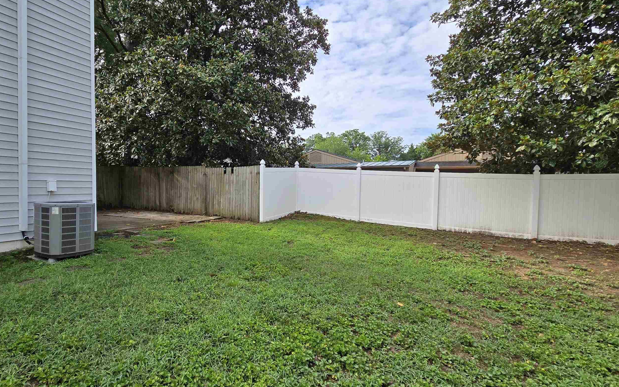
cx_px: 261
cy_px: 196
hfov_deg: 93.6
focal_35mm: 17
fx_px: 287
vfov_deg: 68.0
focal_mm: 2.2
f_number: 2.2
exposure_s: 1/1096
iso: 50
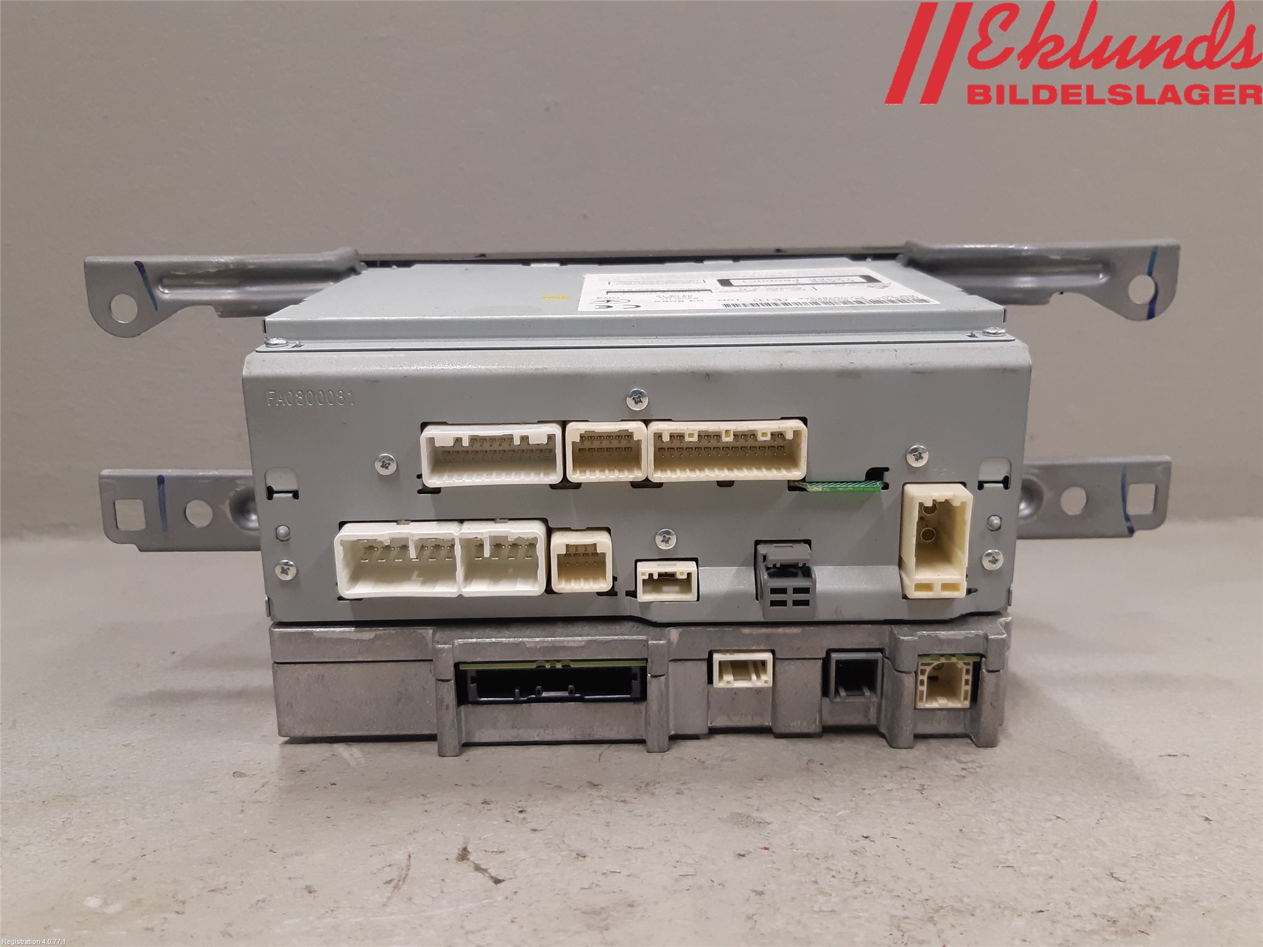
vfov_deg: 53.1
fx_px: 949
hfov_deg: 67.3
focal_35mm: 26
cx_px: 632
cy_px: 474
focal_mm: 3.93
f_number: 1.7
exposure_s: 1/50
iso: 125
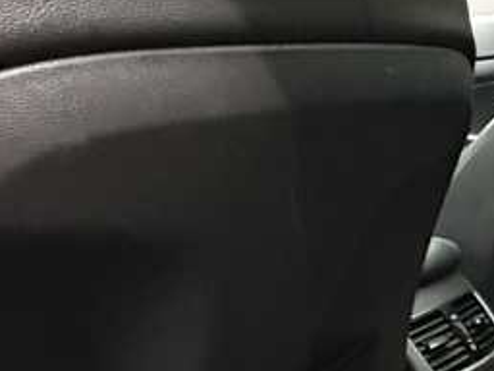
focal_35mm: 56
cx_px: 755
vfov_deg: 25.4
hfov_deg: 25.3
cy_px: 327
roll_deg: -2.1
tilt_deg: -20.1
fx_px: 799
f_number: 2.2
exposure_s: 1/25
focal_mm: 2.22
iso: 1600
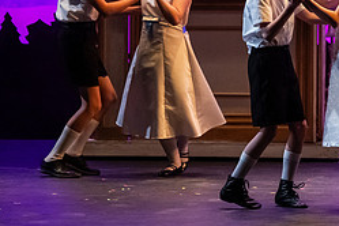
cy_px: 14
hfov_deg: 6.5
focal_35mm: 315
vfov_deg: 4.4
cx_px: 317
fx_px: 2966
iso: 5000
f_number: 3.2
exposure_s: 1/200
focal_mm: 135
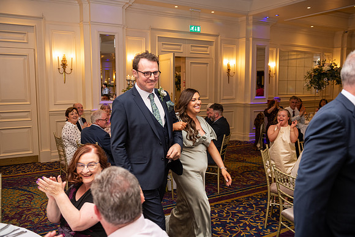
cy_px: 118
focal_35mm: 32
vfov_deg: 41.1
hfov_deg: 58.7
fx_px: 316
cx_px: 178
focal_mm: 32
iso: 640
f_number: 3.5
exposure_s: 1/160
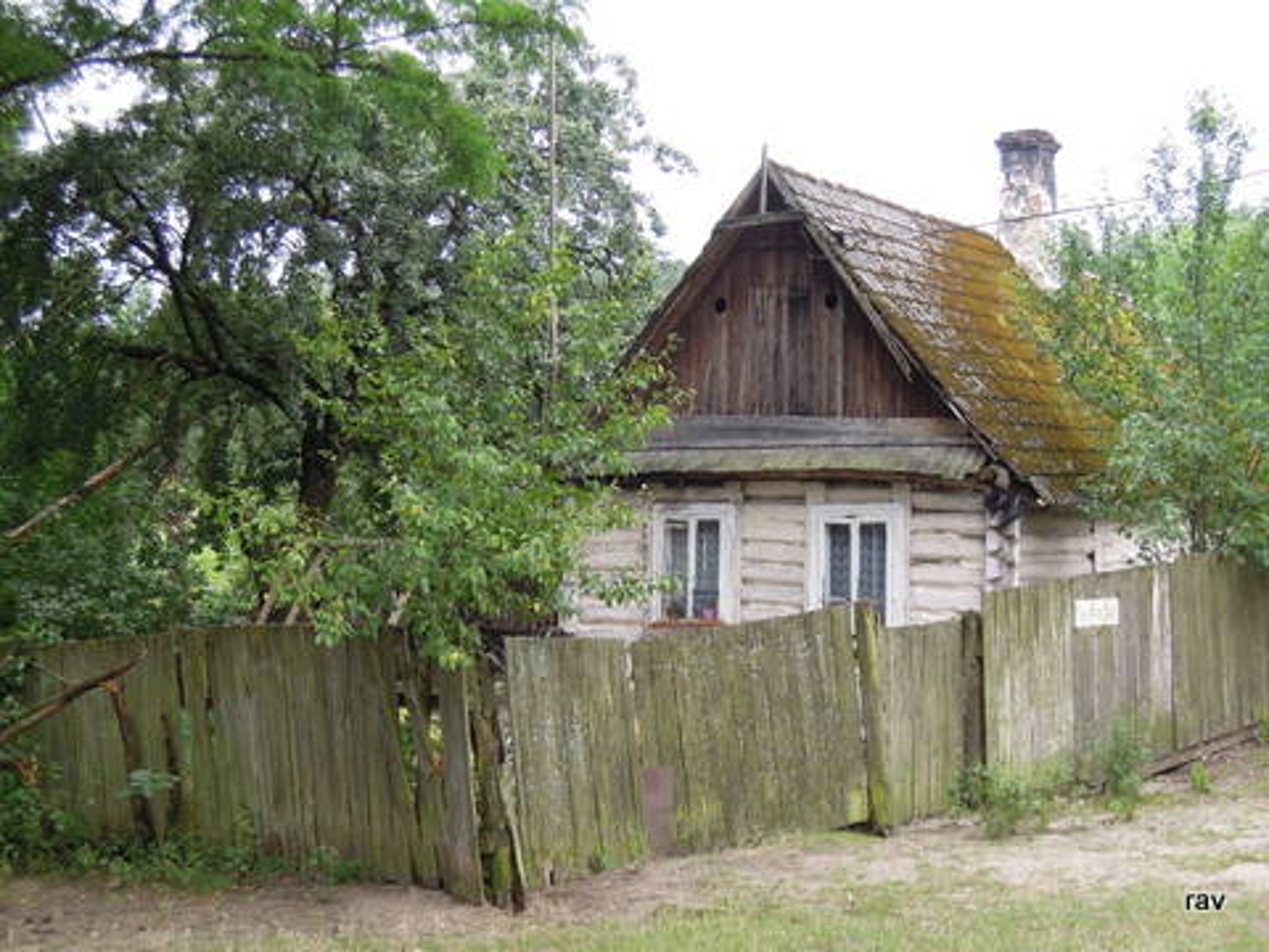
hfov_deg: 38.2
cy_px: 476
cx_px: 634
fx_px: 1833
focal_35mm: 50
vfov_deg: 29.1
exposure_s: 1/100
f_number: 3.7
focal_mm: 9
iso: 160
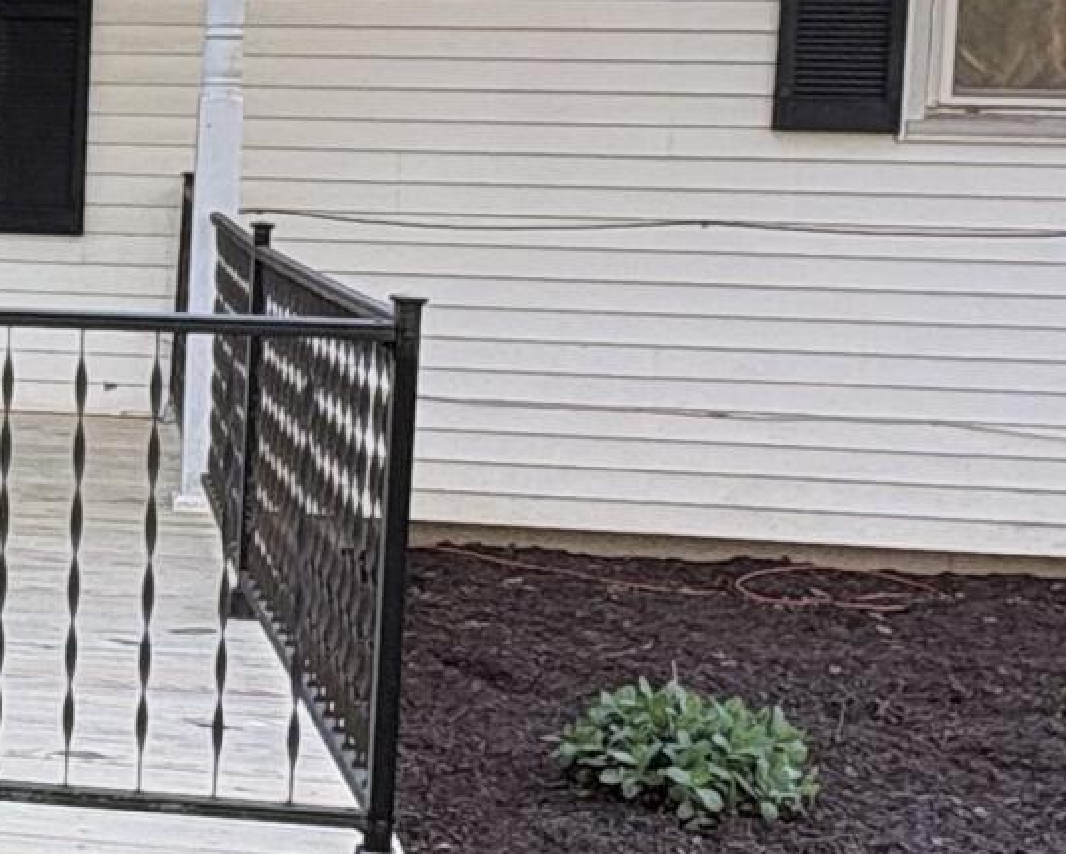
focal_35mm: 76
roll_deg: -0.7
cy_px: 243
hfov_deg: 21.0
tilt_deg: -1.5
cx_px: -556
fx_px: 2399
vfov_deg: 20.1
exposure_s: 1/99
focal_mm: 2.22
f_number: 2.2
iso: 40
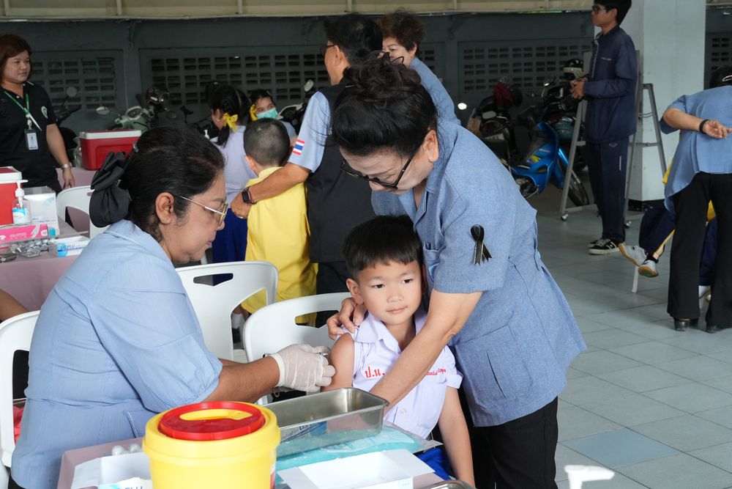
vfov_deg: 25.8
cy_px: 244
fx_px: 1068
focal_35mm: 52
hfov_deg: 37.8
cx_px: 366
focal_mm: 35
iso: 1600
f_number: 7.1
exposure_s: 1/100
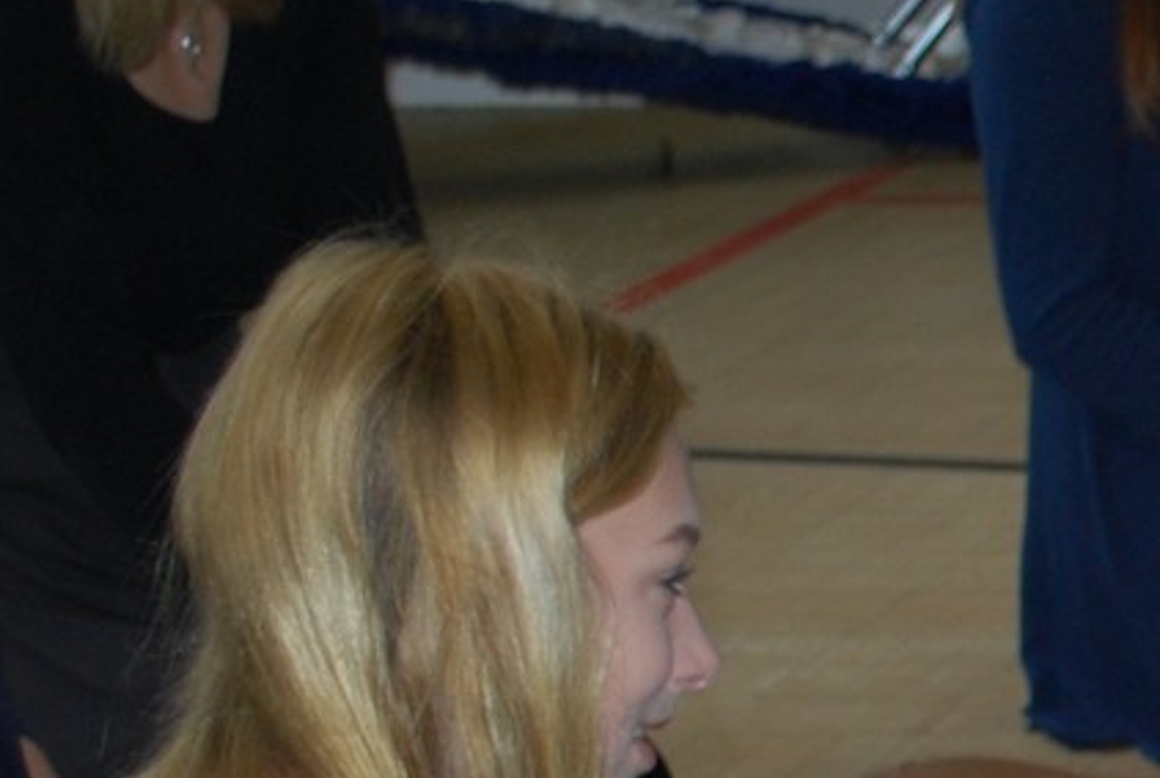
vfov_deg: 6.2
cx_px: 2633
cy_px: 1069
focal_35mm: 220
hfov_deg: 8.6
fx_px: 7101
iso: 250
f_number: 5
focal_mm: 32
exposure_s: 1/60
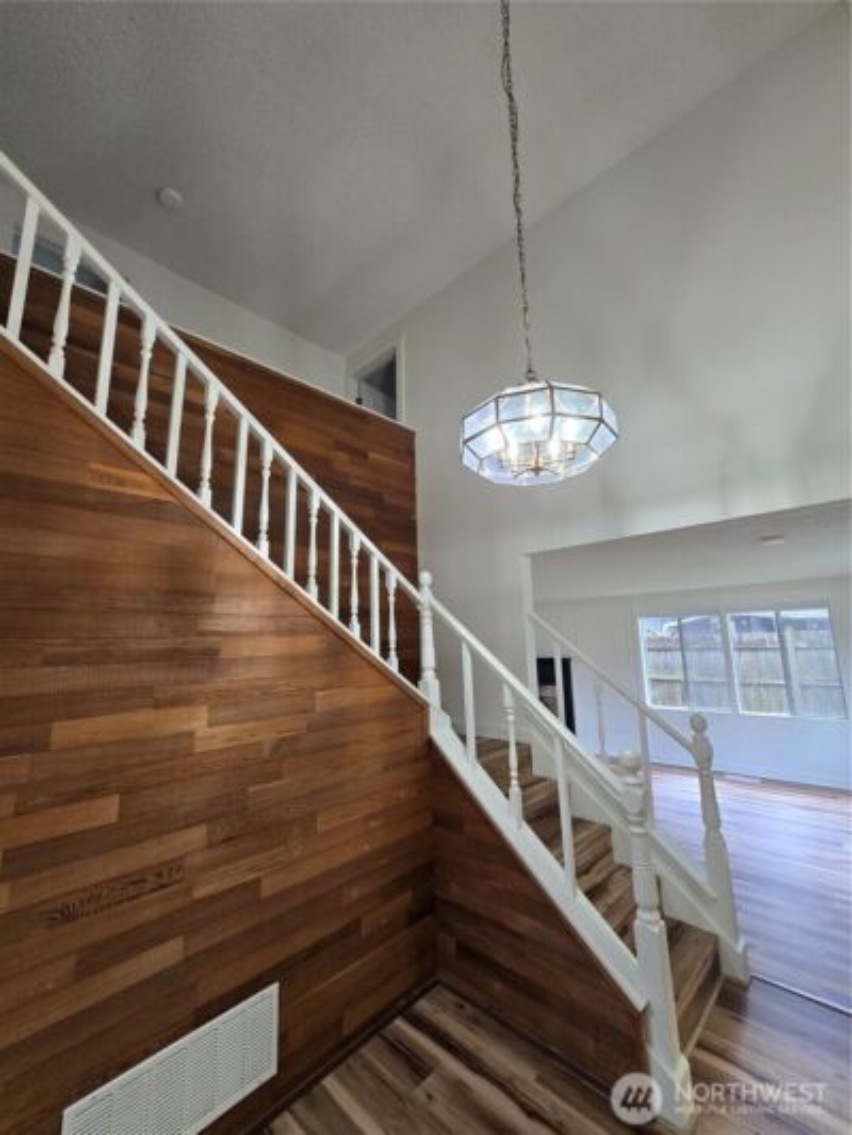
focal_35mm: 13
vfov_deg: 106.2
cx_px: 426
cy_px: 568
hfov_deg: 89.9
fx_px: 426
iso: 200
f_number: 2.2
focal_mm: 2.2
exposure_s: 1/60
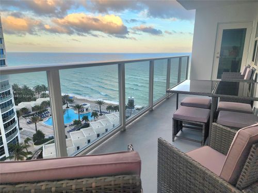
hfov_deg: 73.9
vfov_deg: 58.9
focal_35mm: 23
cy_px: 96
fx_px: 171
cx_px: 129
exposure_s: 1/182
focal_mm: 6.4
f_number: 1.8
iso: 20
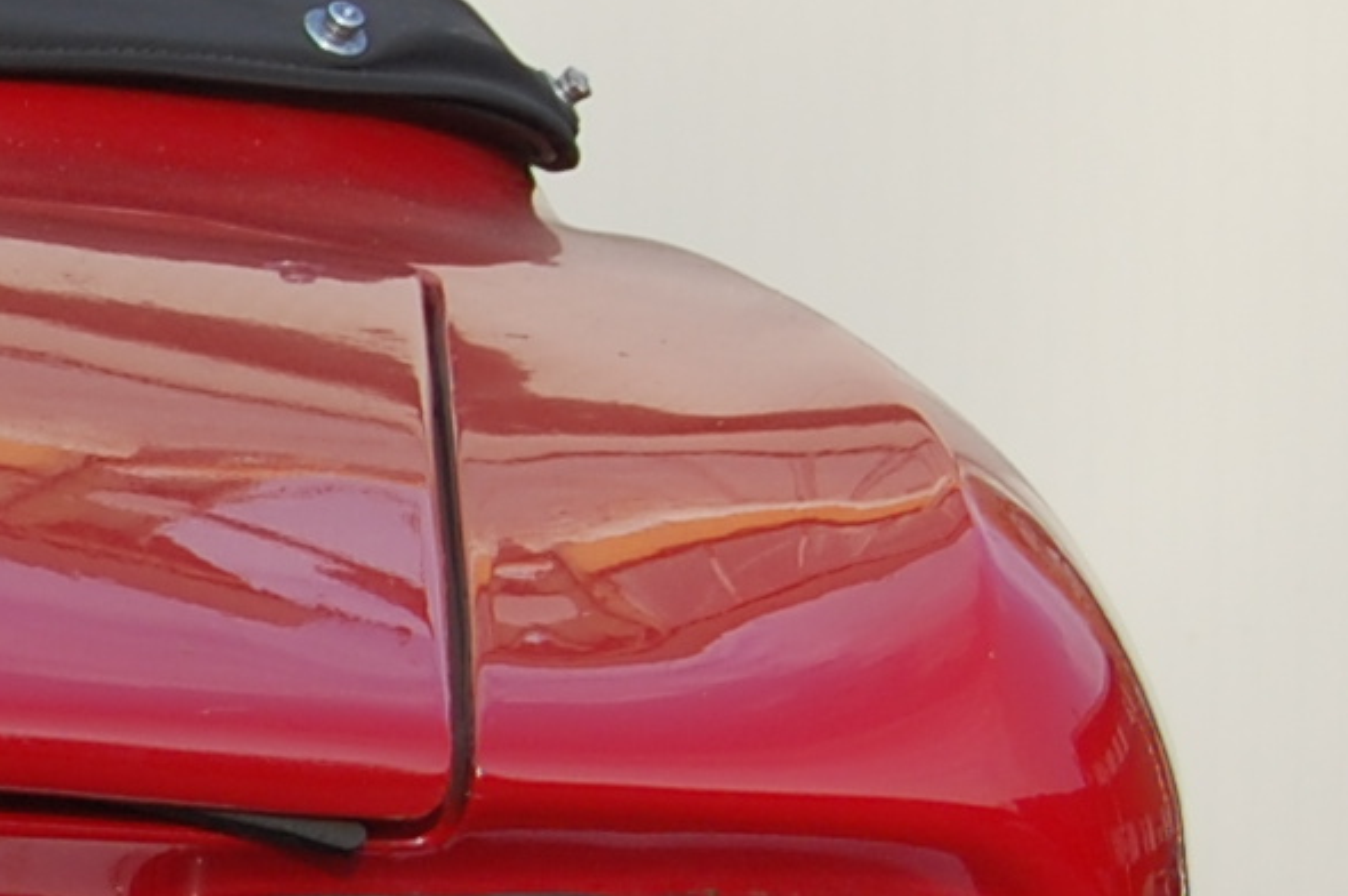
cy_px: 1024
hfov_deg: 5.7
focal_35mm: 352
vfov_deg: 3.9
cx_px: -1469
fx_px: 13166
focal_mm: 46
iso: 200
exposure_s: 1/250
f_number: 8
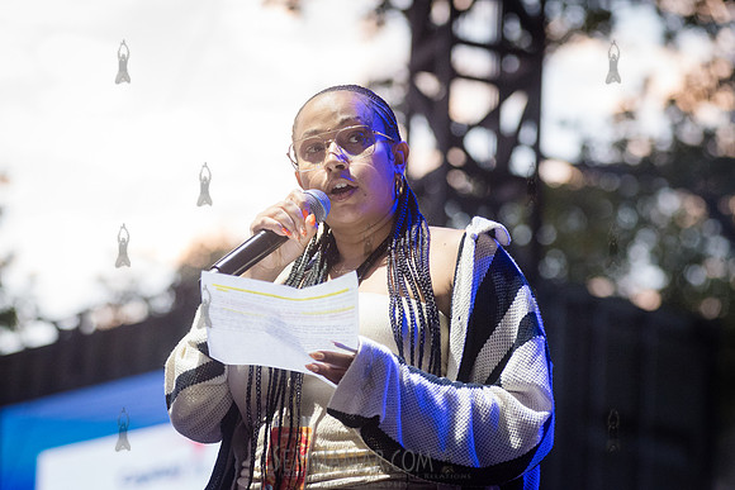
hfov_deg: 13.3
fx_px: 3145
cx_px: 347
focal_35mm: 154
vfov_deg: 8.9
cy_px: 188
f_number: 4
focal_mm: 125
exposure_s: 1/2500
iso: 4000
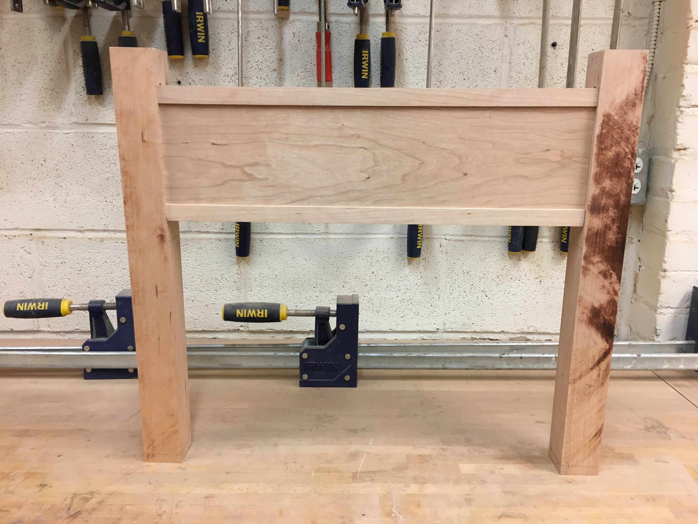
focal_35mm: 29
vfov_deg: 48.2
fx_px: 585
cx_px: 349
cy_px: 262
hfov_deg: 61.7
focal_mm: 4.15
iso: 100
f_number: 2.2
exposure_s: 1/30
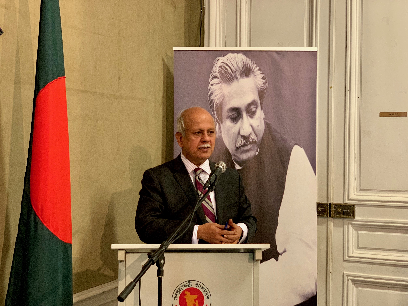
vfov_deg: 28.0
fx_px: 613
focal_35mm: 52
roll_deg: -1.3
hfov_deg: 36.8
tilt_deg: -0.7
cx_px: 204
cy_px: 153
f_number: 2.4
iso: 320
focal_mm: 6
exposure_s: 1/33
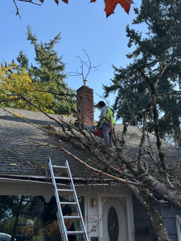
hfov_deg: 30.3
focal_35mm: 48
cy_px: 120
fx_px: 335
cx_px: 90
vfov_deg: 39.7
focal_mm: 6.76
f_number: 1.78
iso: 64
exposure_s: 1/1724
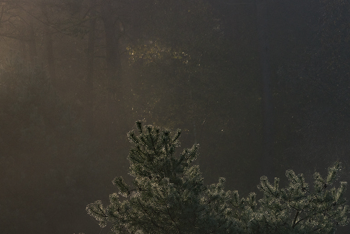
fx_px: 6692
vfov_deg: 2.0
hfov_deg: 3.0
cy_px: 239
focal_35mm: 688
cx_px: 66
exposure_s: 1/60
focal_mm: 260
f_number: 10
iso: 64
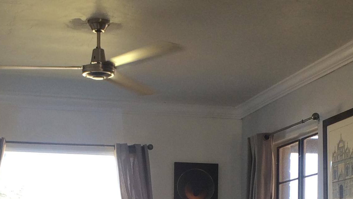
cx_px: 130
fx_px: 786
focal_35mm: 84
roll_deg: -1.1
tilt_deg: +0.7
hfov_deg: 25.2
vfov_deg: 13.7
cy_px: 277
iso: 50
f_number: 2.2
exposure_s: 1/60
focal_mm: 4.15
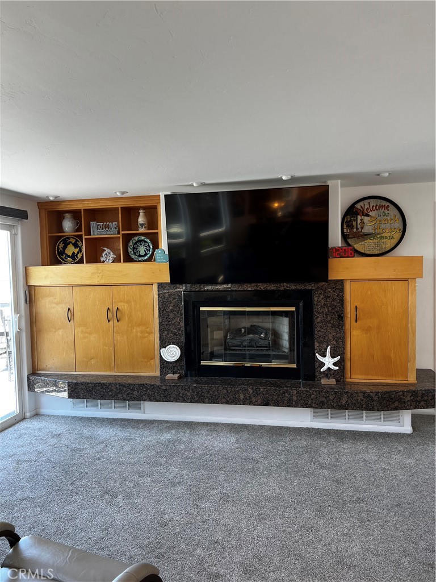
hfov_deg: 53.1
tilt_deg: -2.7
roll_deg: +1.5
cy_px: 291
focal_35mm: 26
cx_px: 218
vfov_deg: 67.3
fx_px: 437
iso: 64
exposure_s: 1/120
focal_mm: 5.7
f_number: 1.5
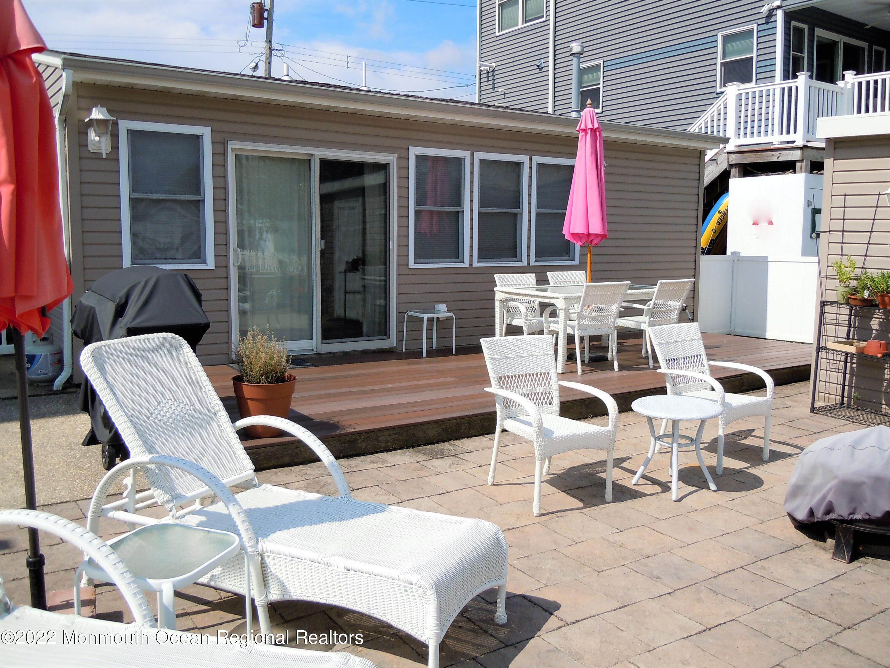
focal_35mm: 30
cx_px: 445
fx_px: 771
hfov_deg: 60.0
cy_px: 334
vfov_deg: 46.8
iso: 100
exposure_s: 1/320
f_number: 7
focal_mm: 5.4
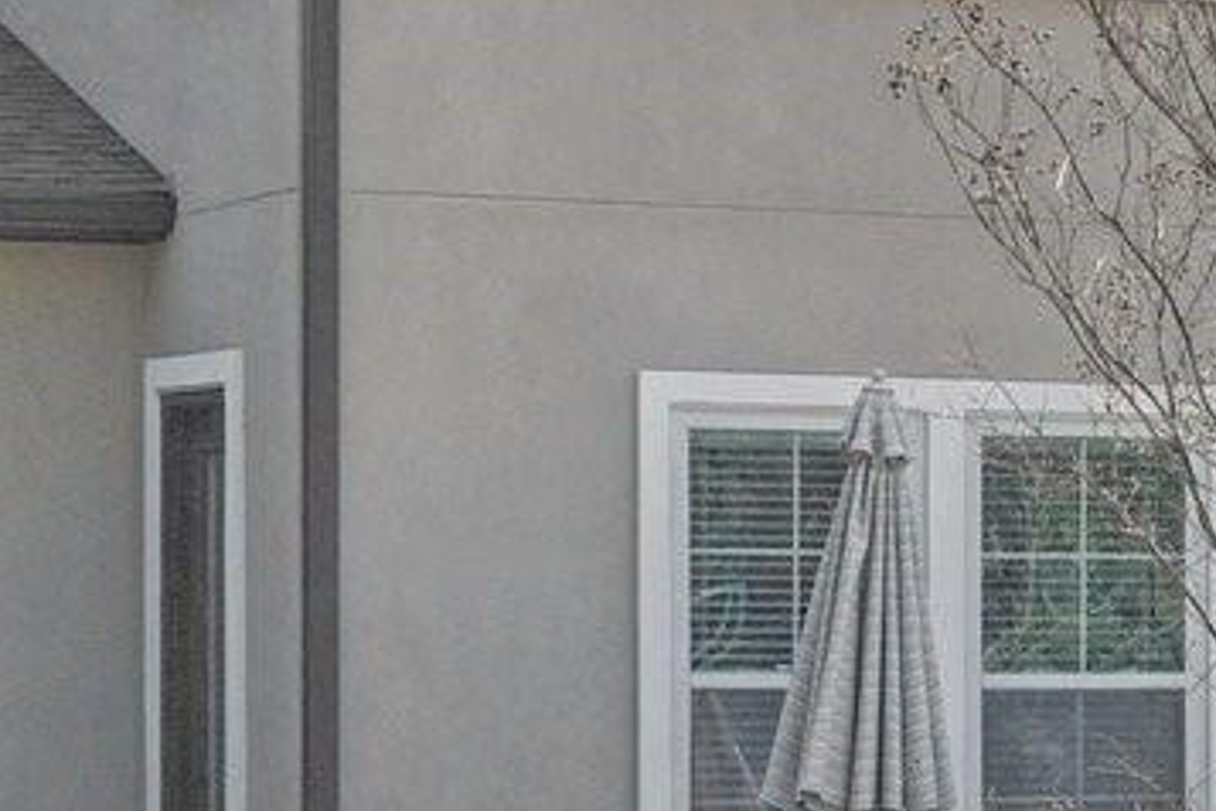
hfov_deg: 11.5
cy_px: 169
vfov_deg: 8.0
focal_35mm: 172
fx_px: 5809
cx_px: 1795
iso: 100
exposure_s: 1/60
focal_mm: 20
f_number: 8
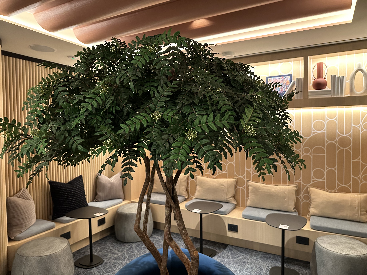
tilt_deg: -3.1
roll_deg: +0.7
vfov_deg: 56.8
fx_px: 254
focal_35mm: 24
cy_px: 138
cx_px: 184
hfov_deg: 71.6
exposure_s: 1/58
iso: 800
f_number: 1.78
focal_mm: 6.86
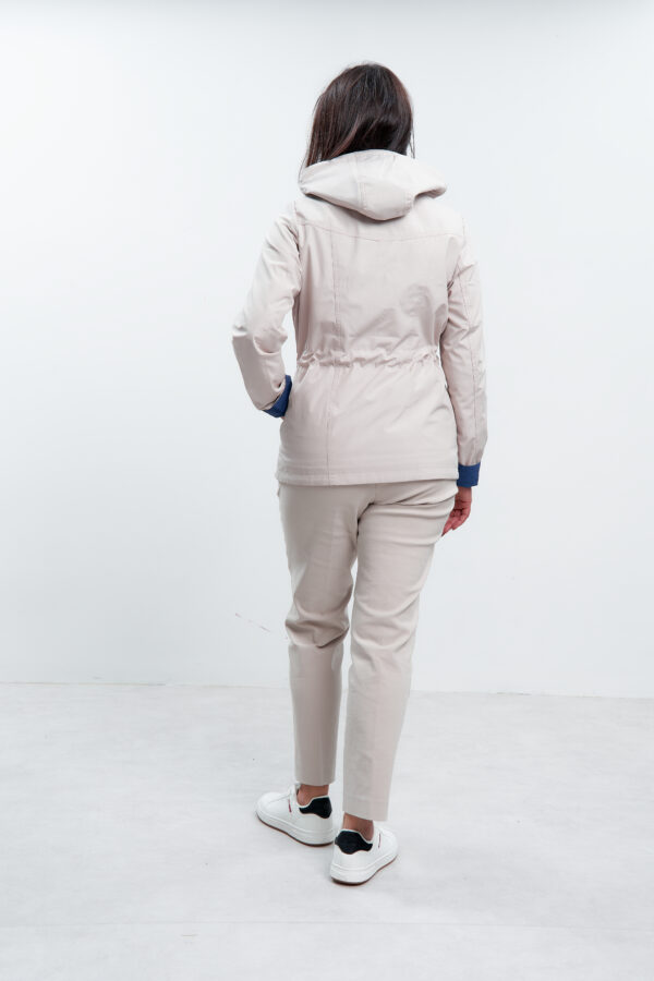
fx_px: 1199
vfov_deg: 44.5
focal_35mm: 44
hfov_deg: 30.5
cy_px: 490
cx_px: 327
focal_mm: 44
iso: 100
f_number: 10
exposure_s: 1/160
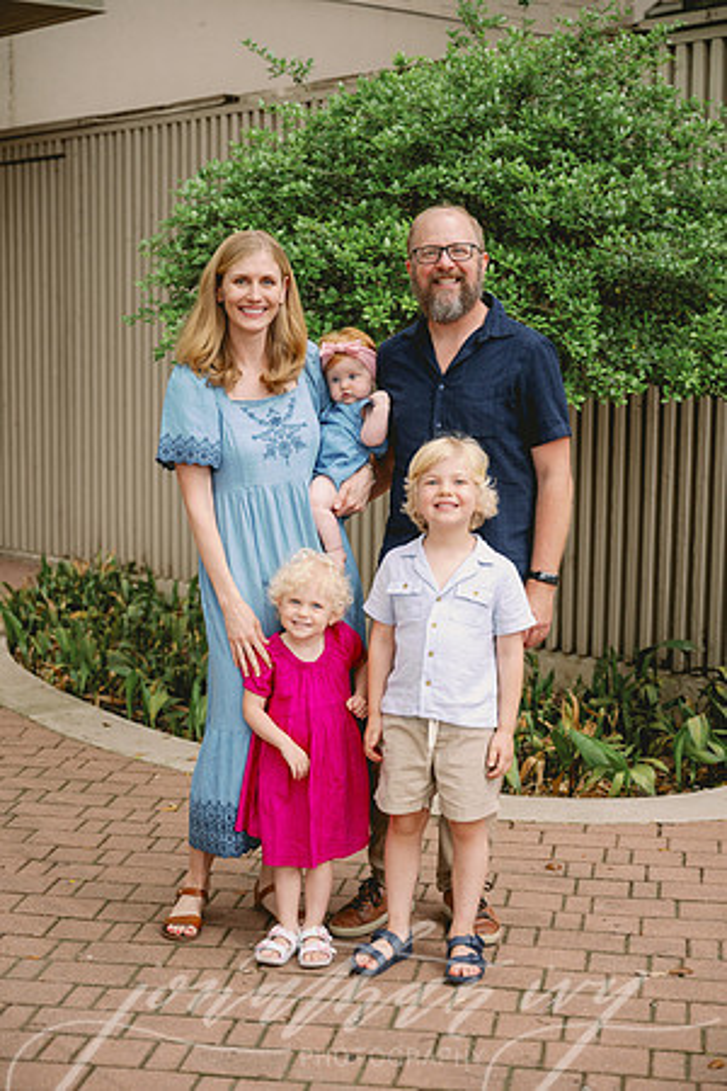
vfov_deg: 34.5
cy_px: 546
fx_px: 1757
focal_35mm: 58
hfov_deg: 23.4
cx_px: 364
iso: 320
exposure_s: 1/250
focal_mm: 58
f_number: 2.8
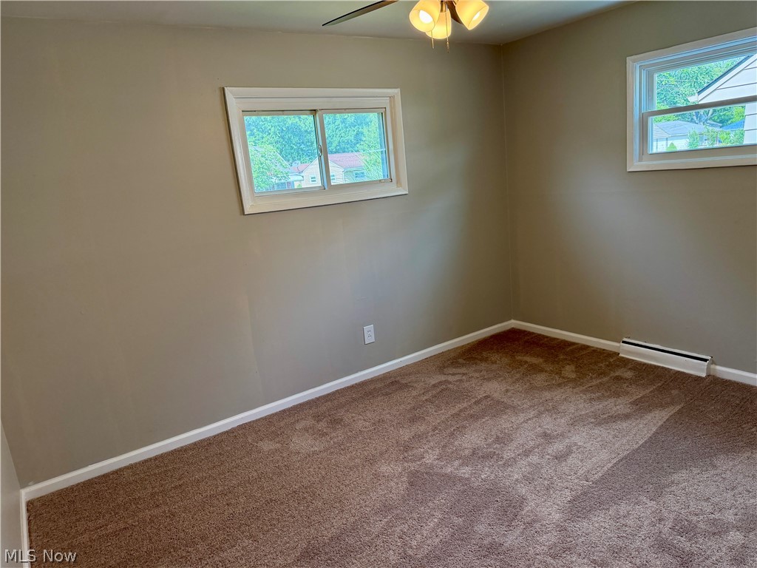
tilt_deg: -12.4
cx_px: 378
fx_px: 525
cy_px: 284
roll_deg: +6.4
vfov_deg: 56.8
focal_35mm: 24
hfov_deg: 71.6
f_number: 1.78
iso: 160
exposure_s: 1/226
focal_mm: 6.76
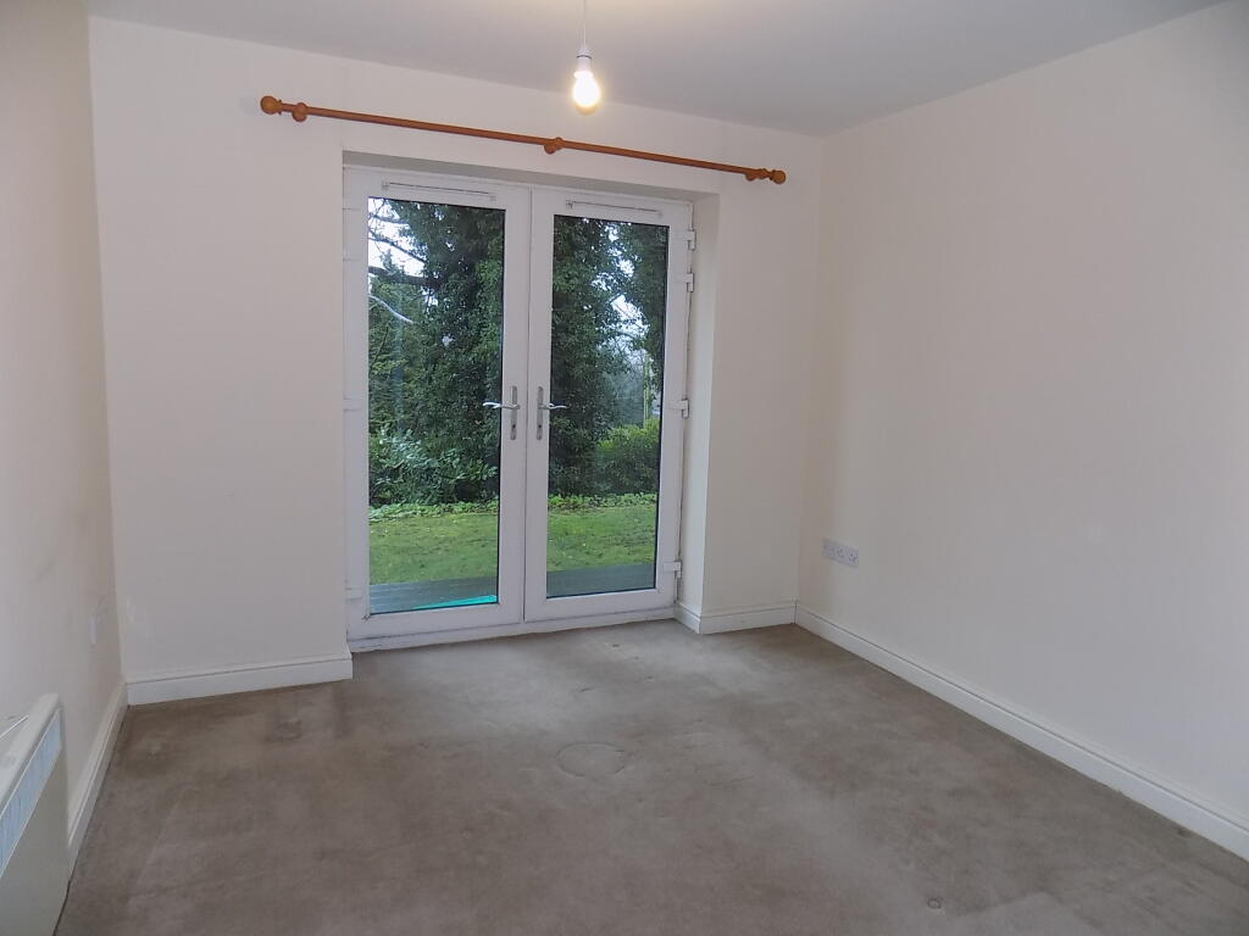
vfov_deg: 58.9
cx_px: 624
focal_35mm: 23
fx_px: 830
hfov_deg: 73.9
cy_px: 468
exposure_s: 1/30
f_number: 3.1
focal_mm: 4
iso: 200
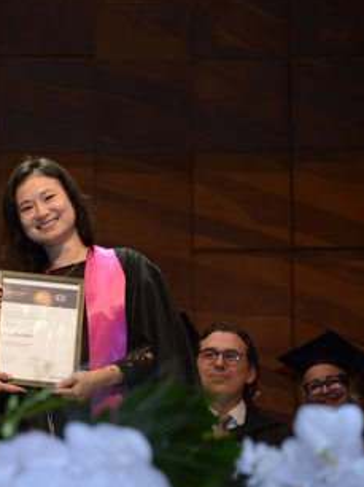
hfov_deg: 7.7
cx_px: -2
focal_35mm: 192
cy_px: 256
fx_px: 2696
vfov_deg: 10.3
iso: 2000
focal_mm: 122
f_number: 5.6
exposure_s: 1/200
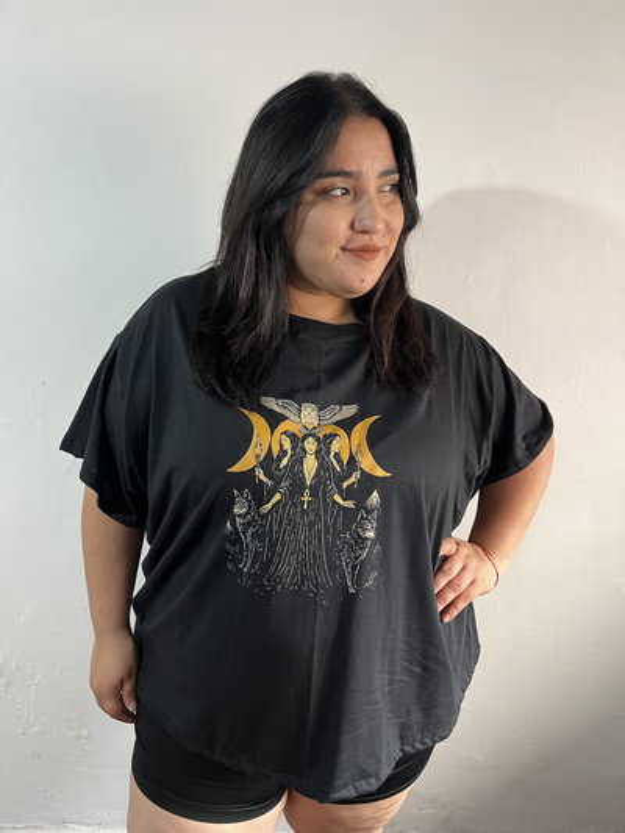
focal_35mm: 26
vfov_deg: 67.3
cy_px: 416
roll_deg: +0.9
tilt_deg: -16.0
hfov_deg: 53.1
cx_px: 312
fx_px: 626
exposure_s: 1/50
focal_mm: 5.1
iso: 320
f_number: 1.6
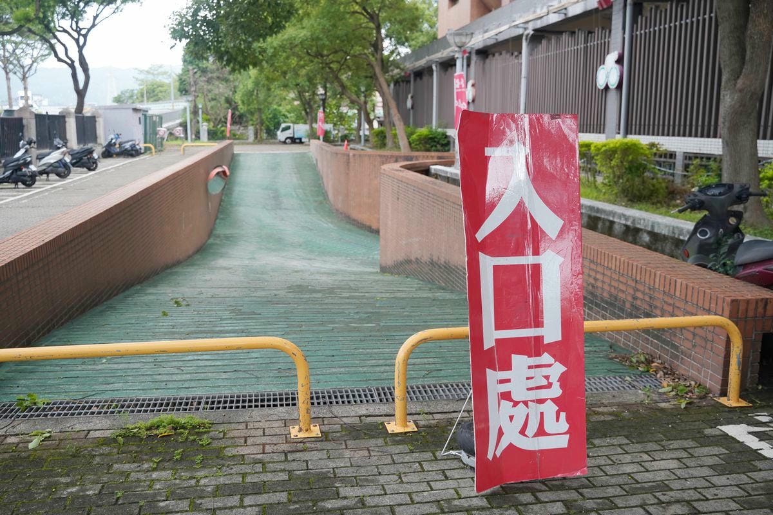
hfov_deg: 57.2
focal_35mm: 33
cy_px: 258
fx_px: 709
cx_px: 386
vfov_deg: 40.0
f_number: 4
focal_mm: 33
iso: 500
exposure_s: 1/160
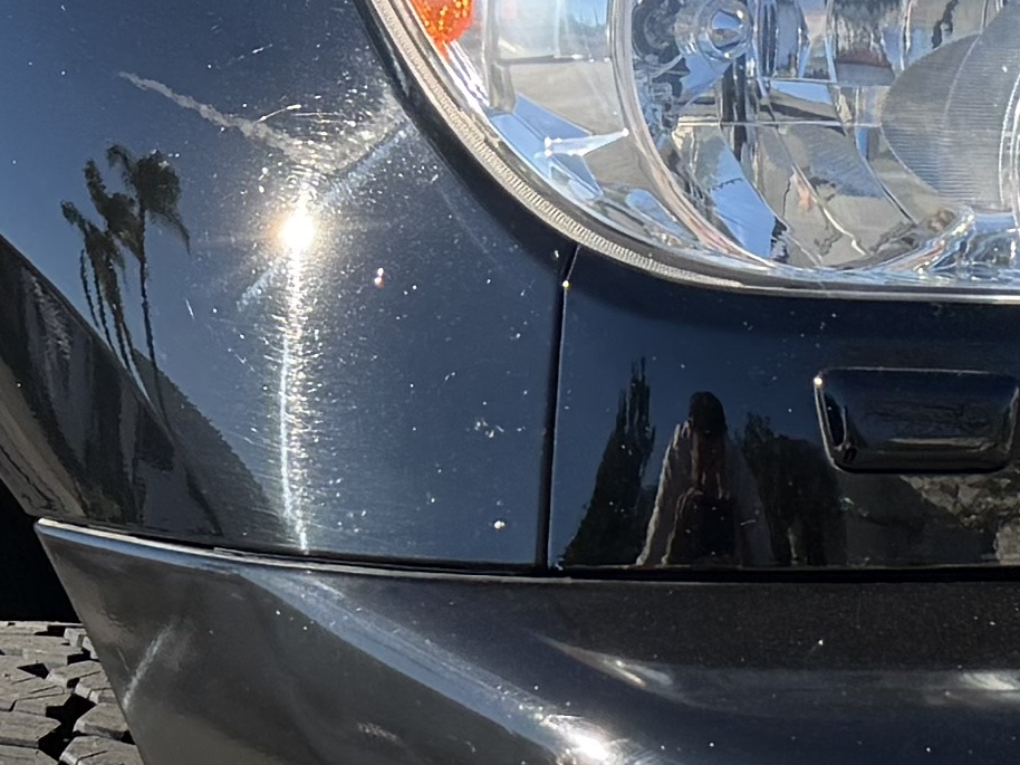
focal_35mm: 150
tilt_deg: -8.7
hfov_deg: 13.1
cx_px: 715
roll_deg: -0.5
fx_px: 4419
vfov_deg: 9.9
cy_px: 637
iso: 100
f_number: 1.78
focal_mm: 6.76
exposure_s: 1/2907
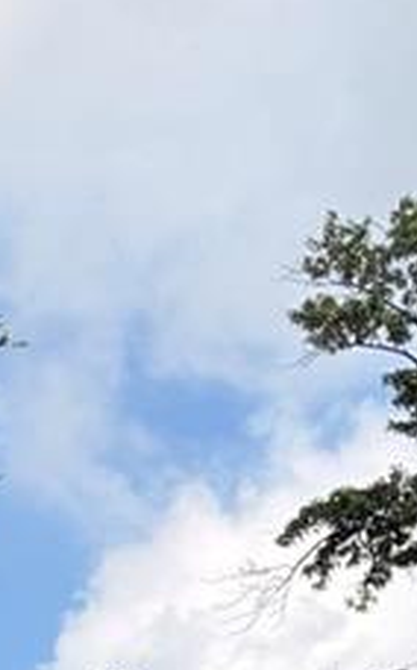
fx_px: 3391
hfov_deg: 6.8
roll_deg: -0.8
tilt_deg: +4.0
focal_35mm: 186
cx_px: -364
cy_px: 1625
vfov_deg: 9.9
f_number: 1.6
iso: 50
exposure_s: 1/2747
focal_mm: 5.96
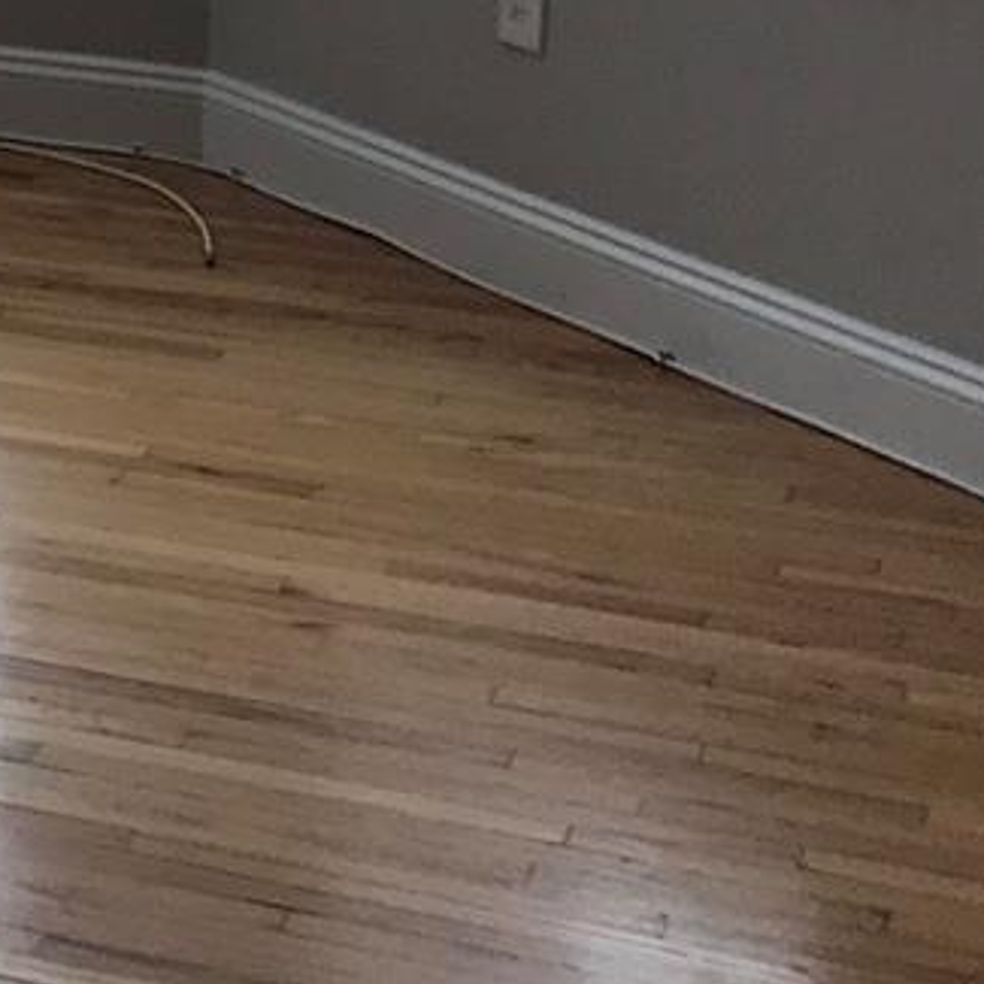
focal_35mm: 122
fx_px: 3924
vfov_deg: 13.5
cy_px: -442
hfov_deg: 12.1
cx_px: -1202
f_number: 1.8
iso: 25
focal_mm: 3.99
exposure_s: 1/120
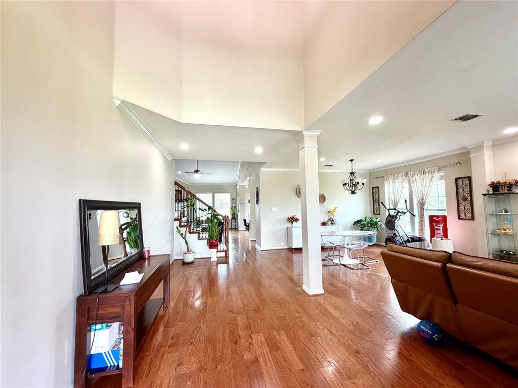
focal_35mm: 14
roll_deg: +1.9
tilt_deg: +3.2
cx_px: 259
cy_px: 194
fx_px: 209
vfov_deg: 85.7
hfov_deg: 102.1
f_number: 2.2
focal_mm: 2.22
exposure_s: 1/120
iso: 200
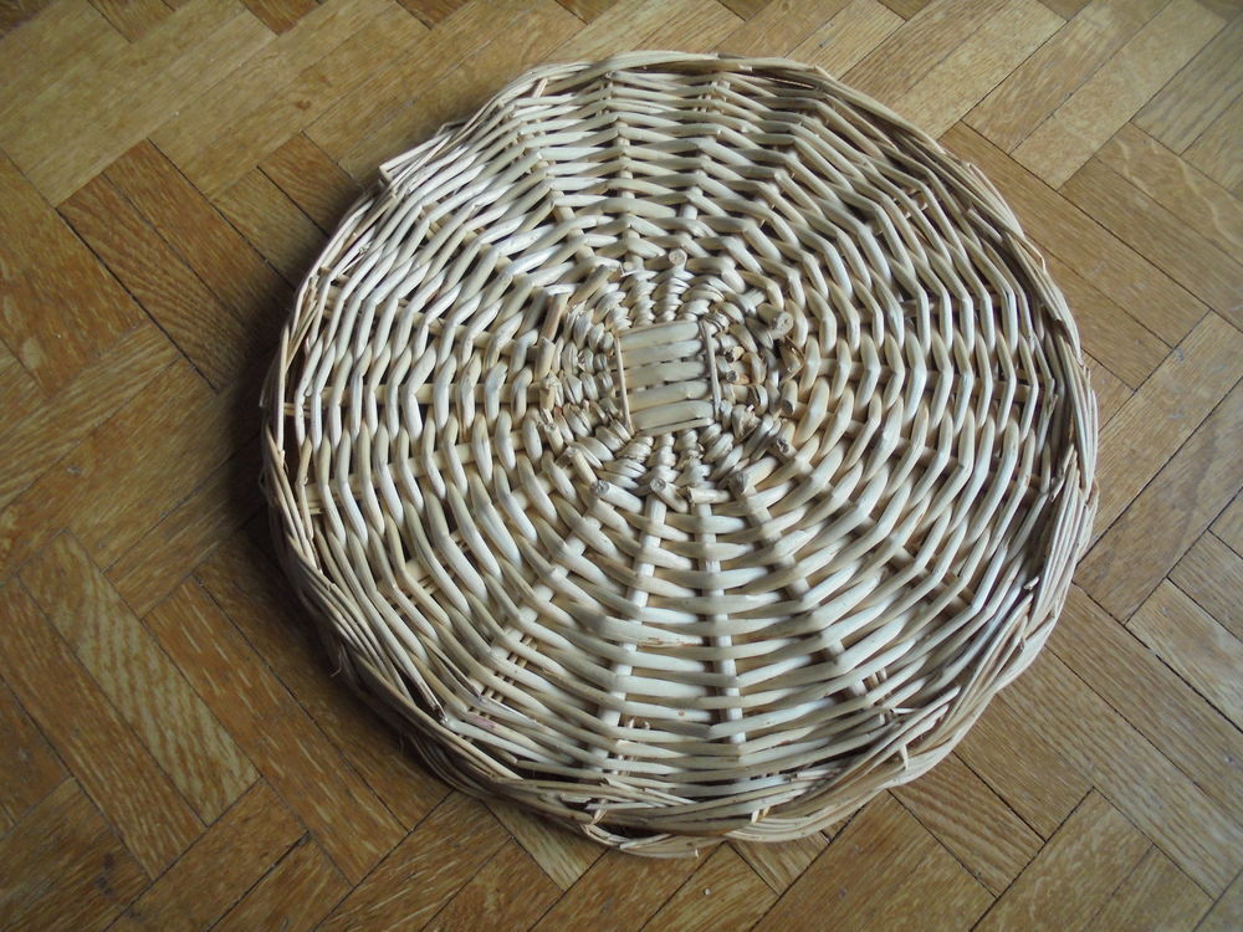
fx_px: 934
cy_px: 466
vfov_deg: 53.1
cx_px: 622
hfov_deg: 67.3
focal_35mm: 26
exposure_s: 1/30
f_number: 3.5
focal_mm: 4.6
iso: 250
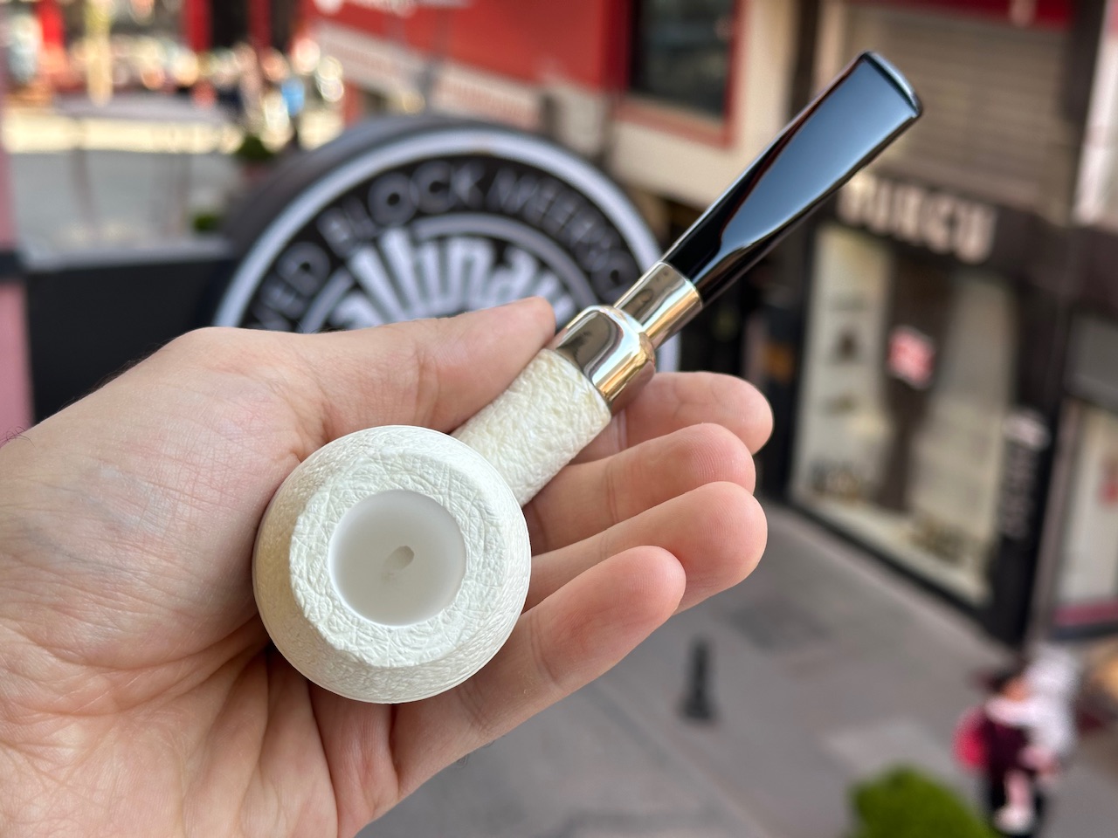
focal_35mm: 48
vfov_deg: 30.3
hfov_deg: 39.7
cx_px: 559
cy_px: 419
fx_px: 1550
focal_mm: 6.86
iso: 64
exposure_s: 1/393
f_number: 1.78
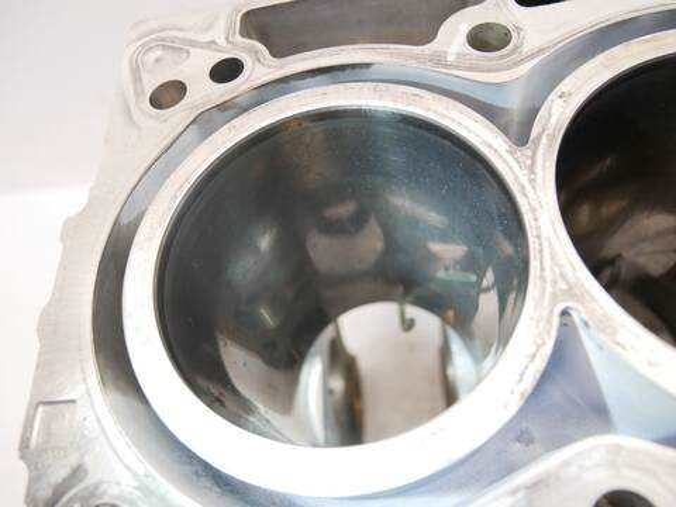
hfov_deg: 71.6
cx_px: 338
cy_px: 254
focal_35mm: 24
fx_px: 469
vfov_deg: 56.8
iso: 500
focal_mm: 12
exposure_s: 1/60
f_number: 3.5
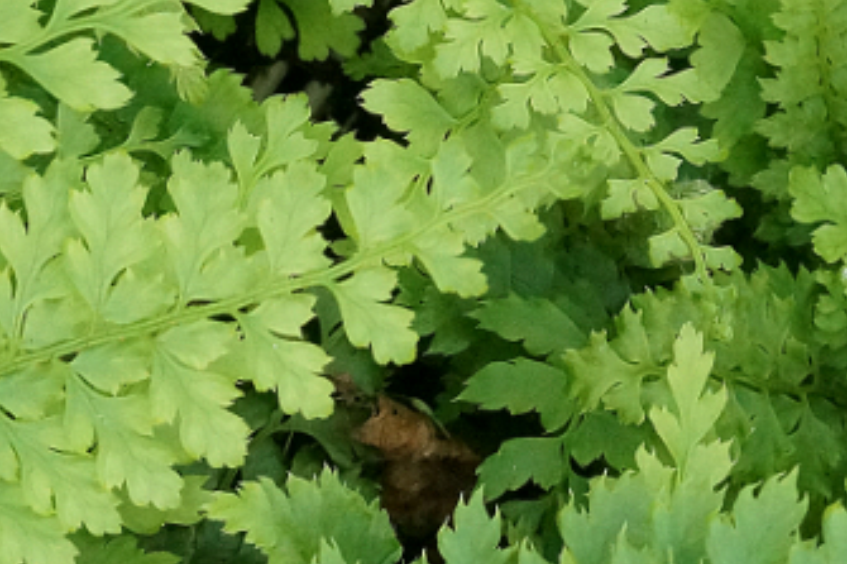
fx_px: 12651
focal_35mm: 538
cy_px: 860
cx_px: 144
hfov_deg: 3.8
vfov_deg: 2.5
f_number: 13
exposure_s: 1/160
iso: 2500
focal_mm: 100
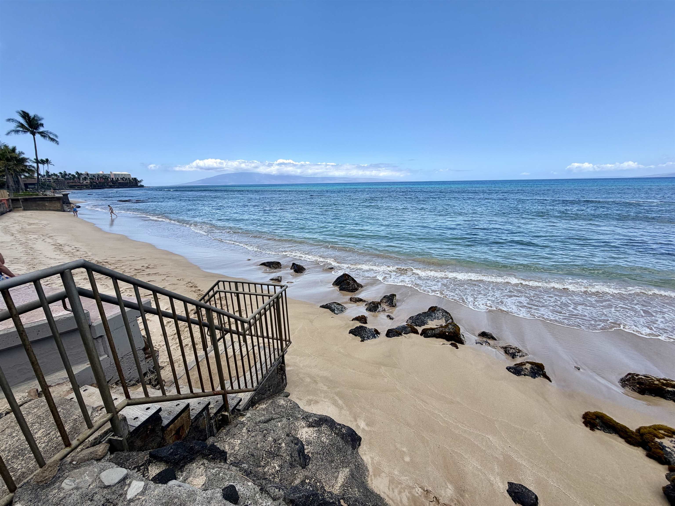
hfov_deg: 102.1
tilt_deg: -14.5
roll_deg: +1.2
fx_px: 273
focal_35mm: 14
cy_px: 253
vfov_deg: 85.7
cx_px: 338
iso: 20
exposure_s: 1/770
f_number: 2.2
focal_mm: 2.22
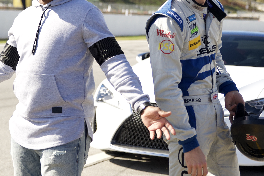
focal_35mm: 108
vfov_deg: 12.7
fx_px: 792
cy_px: 53
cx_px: 67
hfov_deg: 18.8
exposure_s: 1/4000
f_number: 3.5
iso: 500
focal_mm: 50
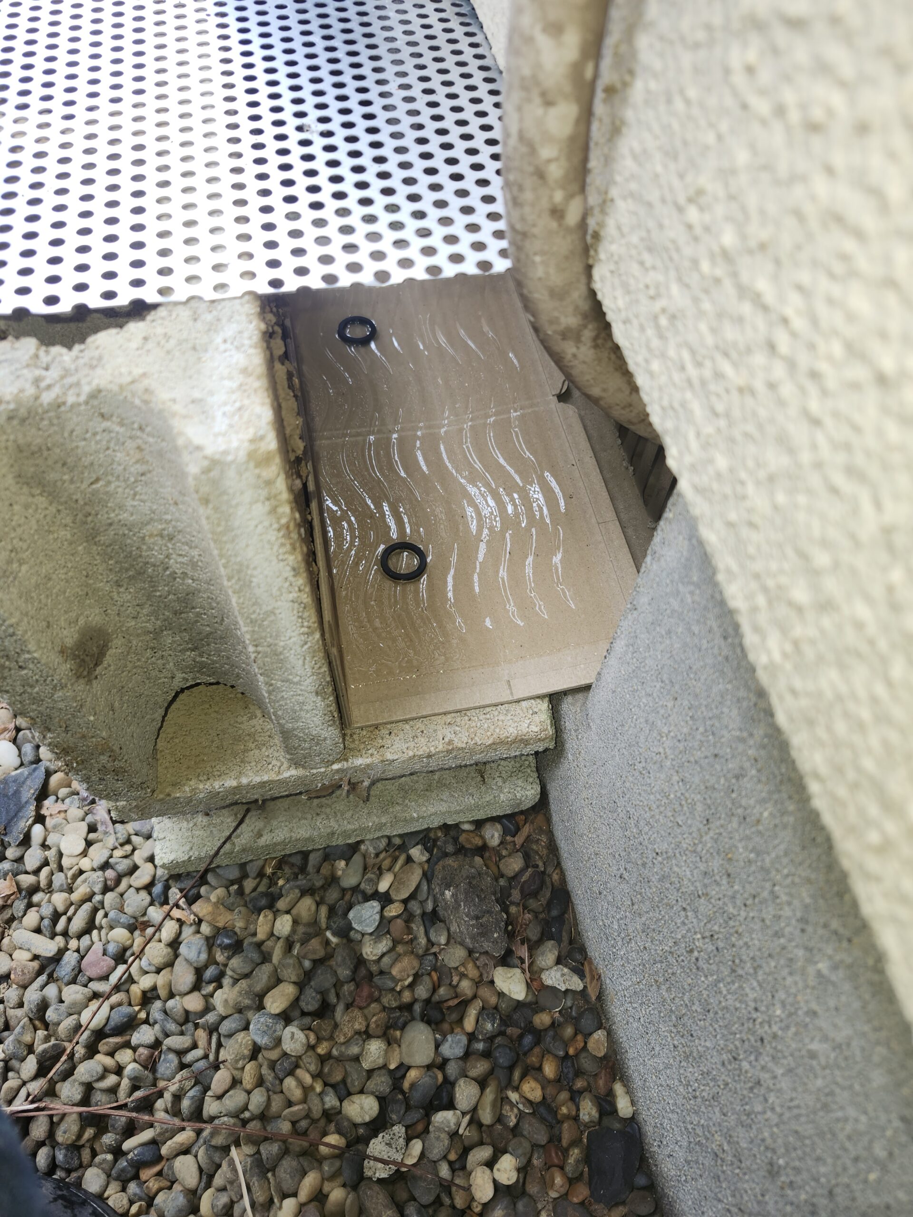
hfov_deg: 58.9
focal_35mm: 23
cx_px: 456
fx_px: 809
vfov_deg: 73.9
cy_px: 608
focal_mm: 5.54
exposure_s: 1/50
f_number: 1.8
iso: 32
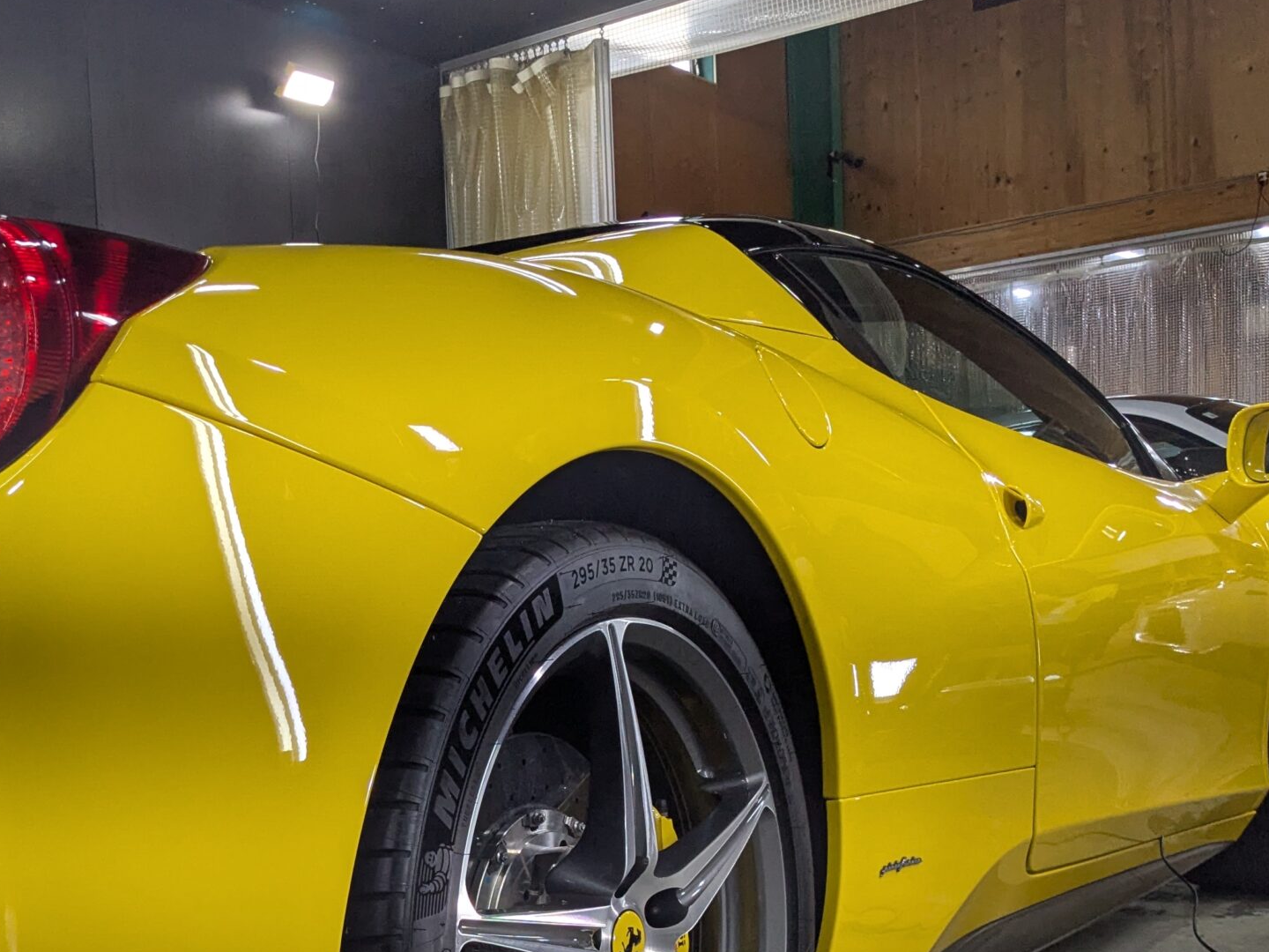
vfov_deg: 29.6
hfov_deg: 38.5
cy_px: 750
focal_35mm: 48
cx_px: 297
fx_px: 1760
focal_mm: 4.38
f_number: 1.73
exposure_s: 1/241
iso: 74
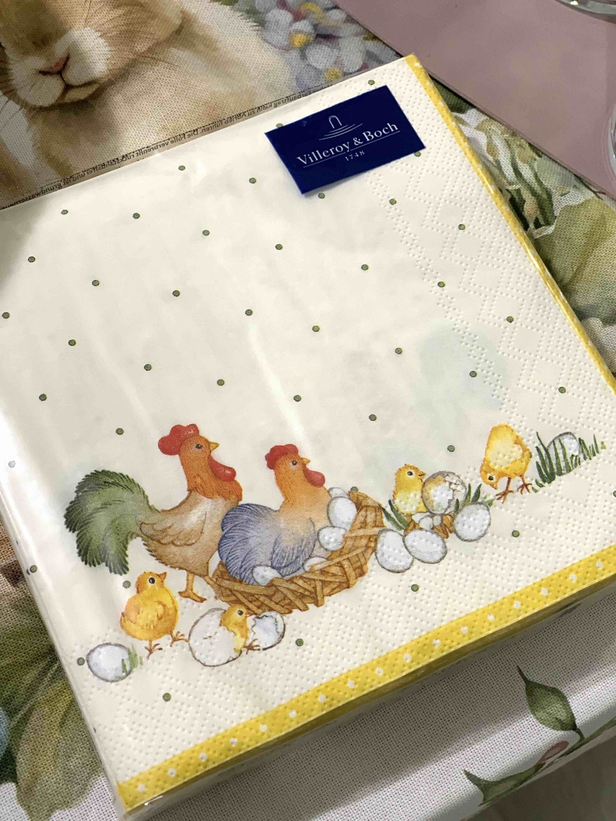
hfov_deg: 28.0
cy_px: 410
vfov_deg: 36.8
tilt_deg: -65.0
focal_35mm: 52
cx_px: 308
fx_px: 1234
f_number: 2.4
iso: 125
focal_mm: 6
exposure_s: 1/50
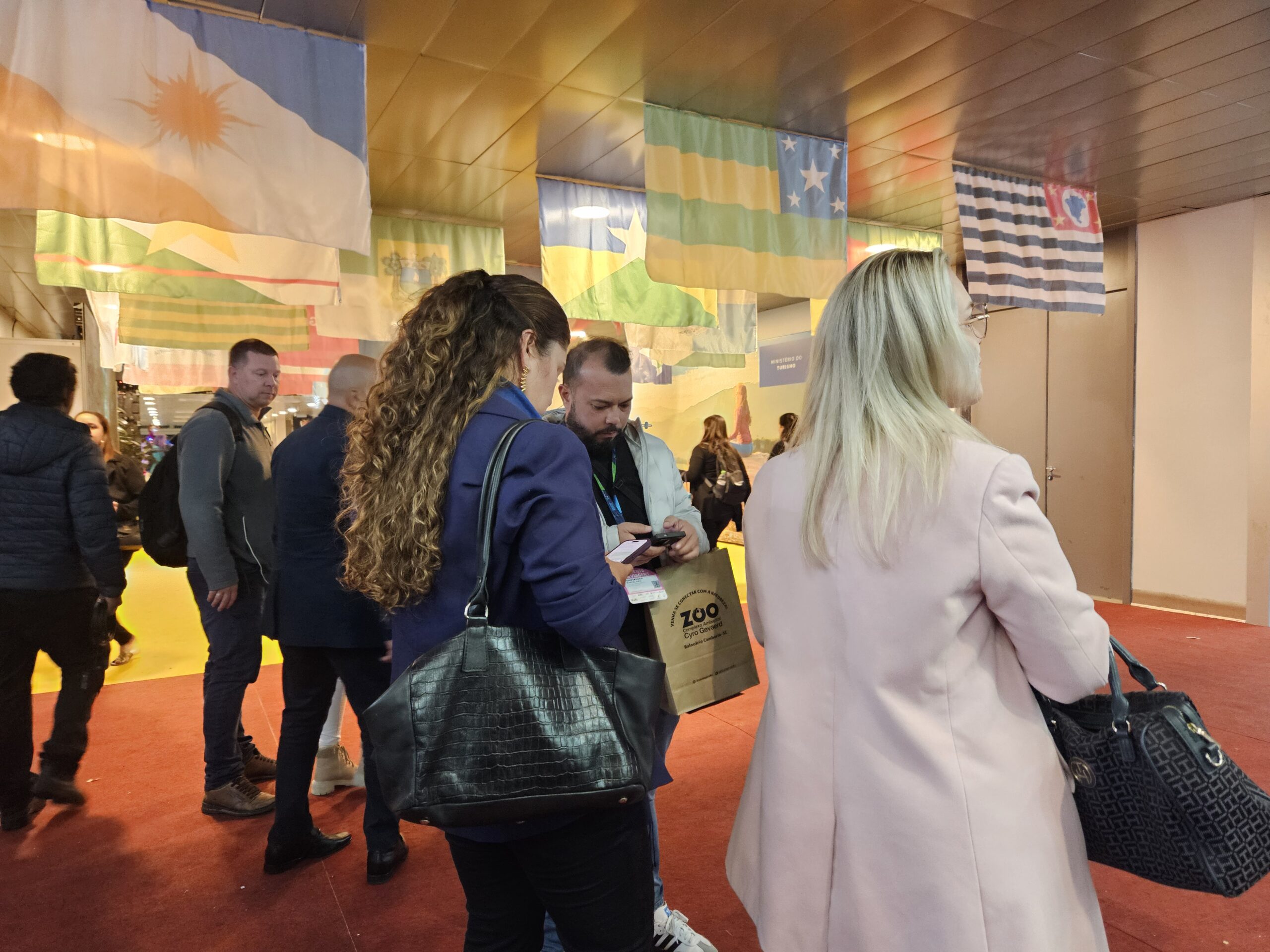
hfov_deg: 73.9
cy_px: 476
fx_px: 844
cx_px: 635
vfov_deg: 58.9
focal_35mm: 23
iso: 640
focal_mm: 5.4
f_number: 1.8
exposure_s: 1/40
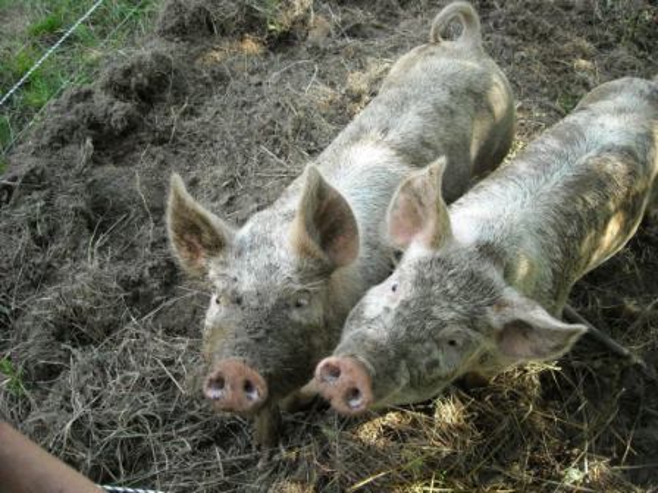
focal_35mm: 35
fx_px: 665
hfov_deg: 52.6
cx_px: 329
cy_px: 246
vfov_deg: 40.7
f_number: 2.8
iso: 308
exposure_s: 1/250
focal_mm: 5.7
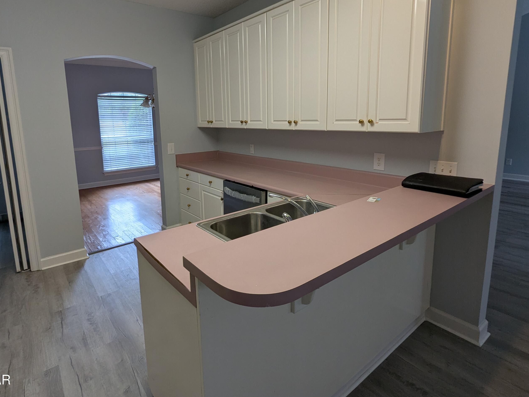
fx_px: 290
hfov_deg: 84.5
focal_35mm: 19
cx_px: 245
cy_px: 166
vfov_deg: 68.2
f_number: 2.2
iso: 55
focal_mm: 2.35
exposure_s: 1/60
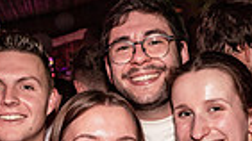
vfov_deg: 17.1
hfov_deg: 30.3
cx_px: 80
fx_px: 461
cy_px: 131
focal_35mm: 69
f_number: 4
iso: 1600
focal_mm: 16
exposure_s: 1/60
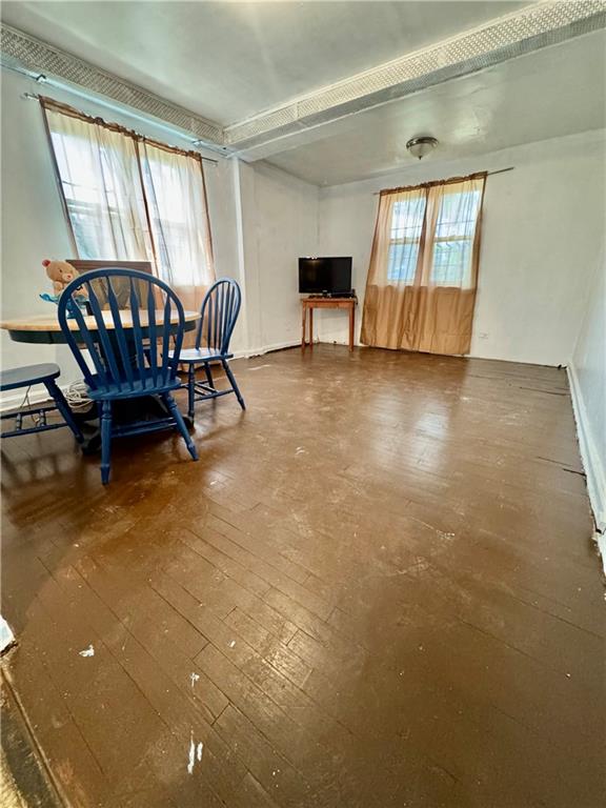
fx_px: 327
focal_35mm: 14
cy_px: 404
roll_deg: +0.6
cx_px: 303
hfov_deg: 85.7
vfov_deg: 102.1
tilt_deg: -20.8
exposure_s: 1/60
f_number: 2.2
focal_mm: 2.22
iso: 640
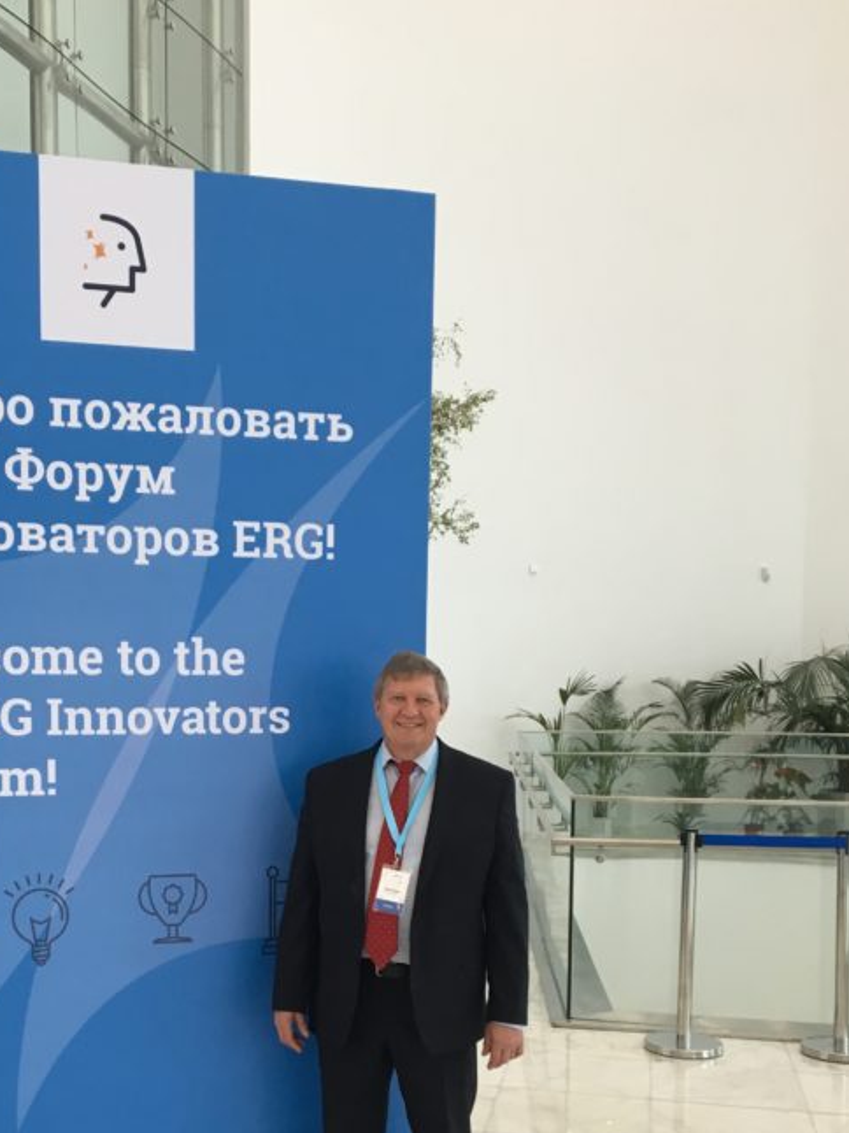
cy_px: 796
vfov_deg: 40.5
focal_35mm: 46
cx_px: 284
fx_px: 1505
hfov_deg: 31.3
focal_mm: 4.15
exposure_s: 1/33
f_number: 2.2
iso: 64
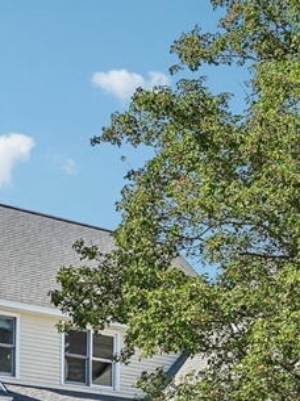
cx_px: 101
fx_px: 1123
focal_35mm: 97
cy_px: 394
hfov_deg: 15.2
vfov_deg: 19.7
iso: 400
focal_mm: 30
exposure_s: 1/800
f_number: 8
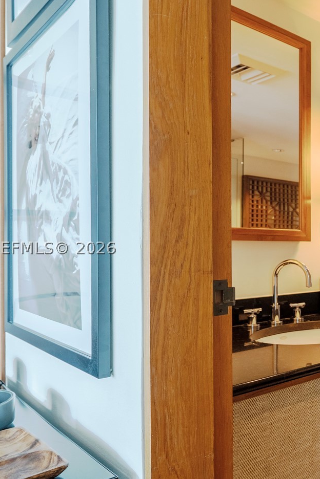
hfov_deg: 38.9
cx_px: 317
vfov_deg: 62.1
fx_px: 399
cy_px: 247
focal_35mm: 30
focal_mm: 11
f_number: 5.6
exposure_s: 1/100
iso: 500
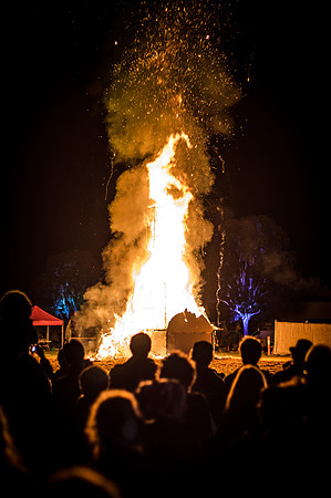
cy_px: 249
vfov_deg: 27.0
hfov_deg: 18.1
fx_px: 1037
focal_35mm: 75
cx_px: 166
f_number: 1.8
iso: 320
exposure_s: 1/100
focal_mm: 50
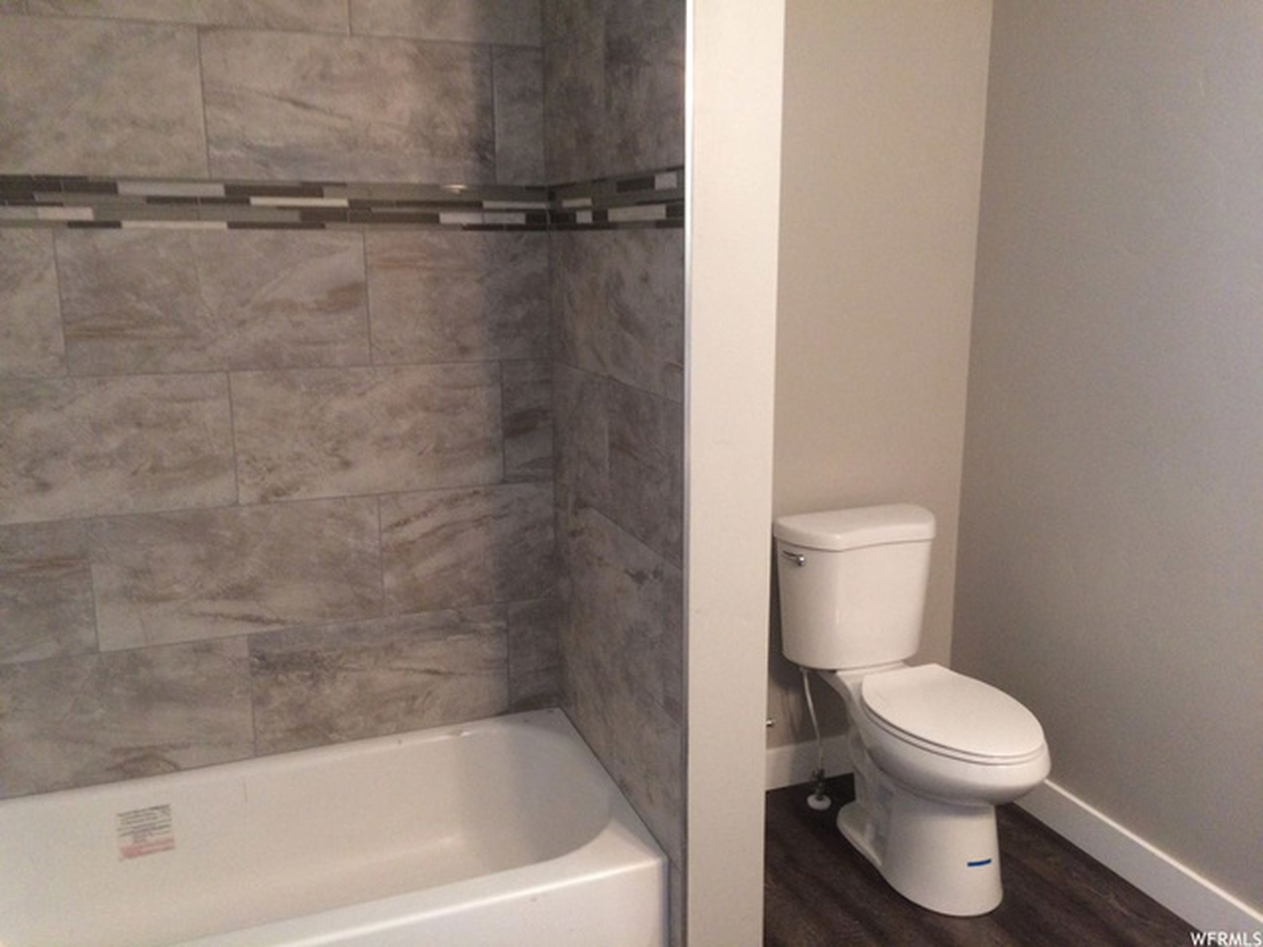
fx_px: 1058
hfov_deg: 61.7
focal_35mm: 29
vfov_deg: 48.2
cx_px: 632
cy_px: 474
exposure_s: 1/30
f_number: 2.2
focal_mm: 4.15
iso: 200
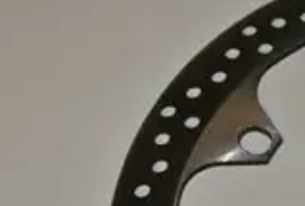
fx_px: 1147
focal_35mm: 135
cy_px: 241
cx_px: 391
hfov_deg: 14.5
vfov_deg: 10.1
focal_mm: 15.1
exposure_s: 1/60
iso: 200
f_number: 4.2
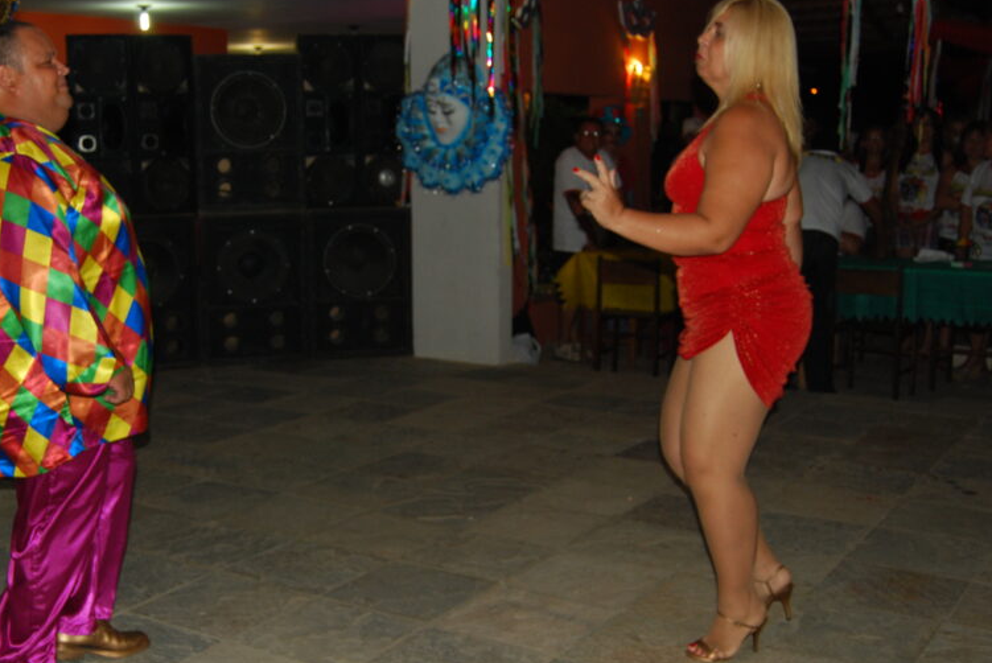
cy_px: 369
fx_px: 1241
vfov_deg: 29.9
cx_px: 338
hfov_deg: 43.0
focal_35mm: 45
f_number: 4
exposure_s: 1/60
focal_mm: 22
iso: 400
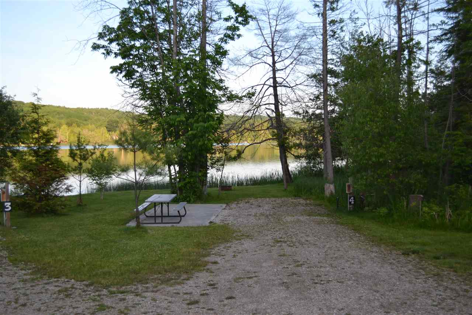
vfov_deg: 34.2
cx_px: 236
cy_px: 158
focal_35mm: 39
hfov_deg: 49.6
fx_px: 511
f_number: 4.2
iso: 100
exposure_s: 1/125
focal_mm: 26
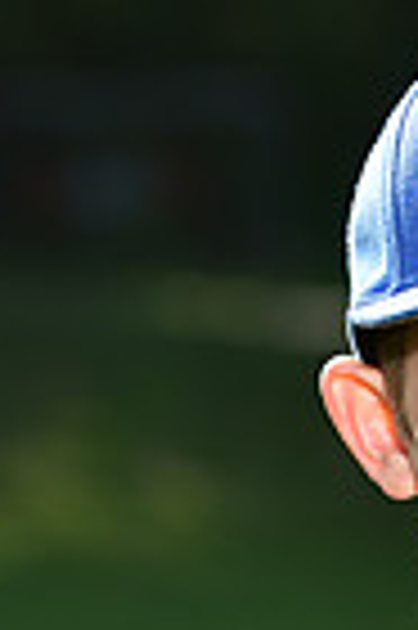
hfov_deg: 2.4
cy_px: 873
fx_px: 9777
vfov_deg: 3.7
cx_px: 519
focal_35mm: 560
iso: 80
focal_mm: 135
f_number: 5
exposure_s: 1/250
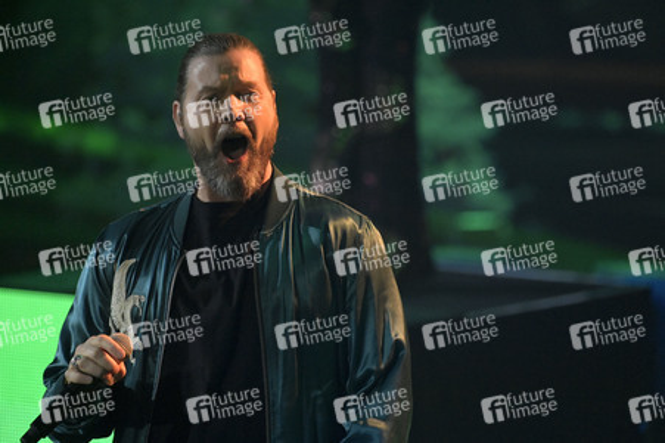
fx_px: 8491
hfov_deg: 4.5
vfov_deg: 3.0
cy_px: 222
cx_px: 332
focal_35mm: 460
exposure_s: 1/500
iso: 12800
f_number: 5.6
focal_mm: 460
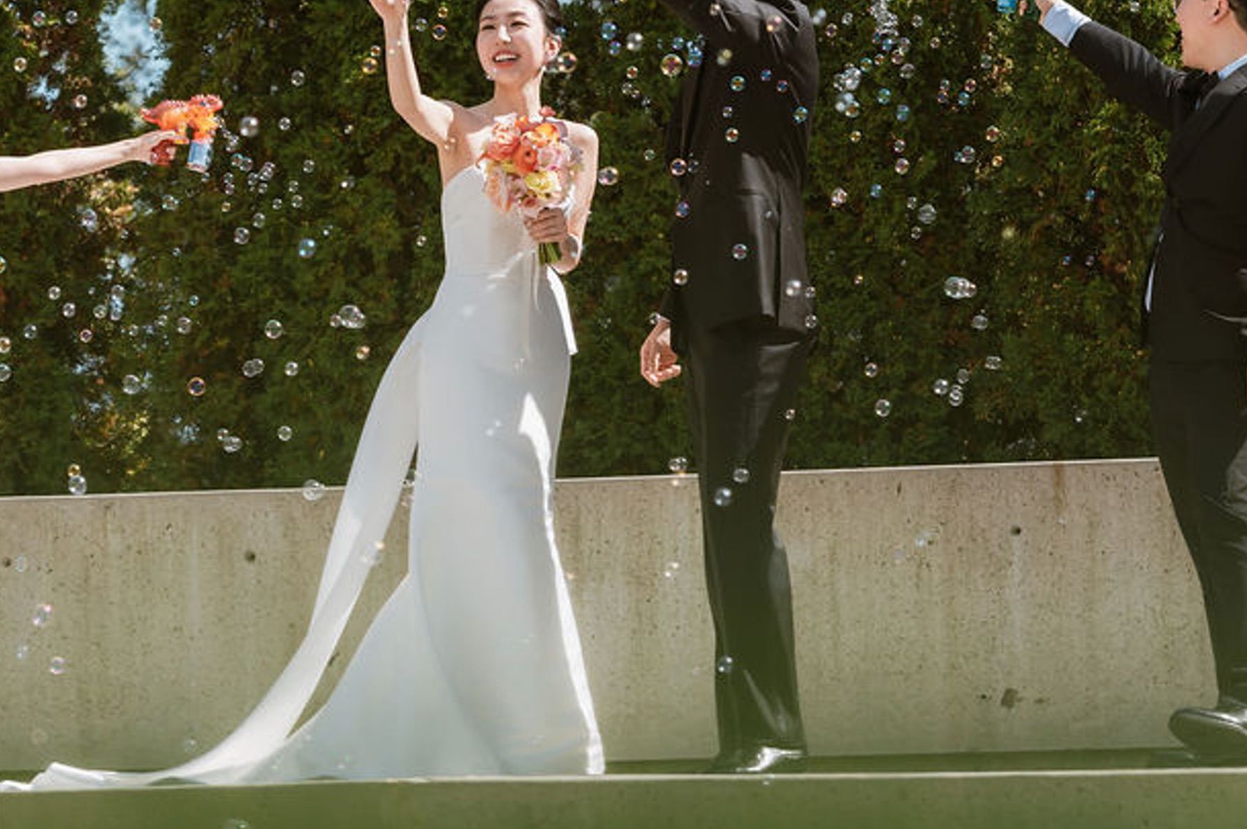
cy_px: 204
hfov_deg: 10.6
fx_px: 6749
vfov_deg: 7.0
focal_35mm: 195
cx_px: 562
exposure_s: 1/4000
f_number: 3.5
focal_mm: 116
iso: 400
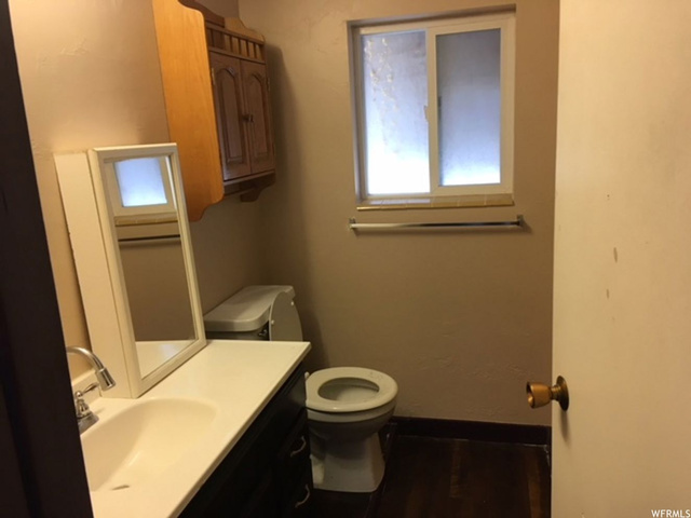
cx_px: 346
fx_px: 579
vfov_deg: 48.2
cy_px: 259
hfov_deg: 61.7
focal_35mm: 29
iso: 50
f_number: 2.2
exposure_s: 1/30
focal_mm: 4.15
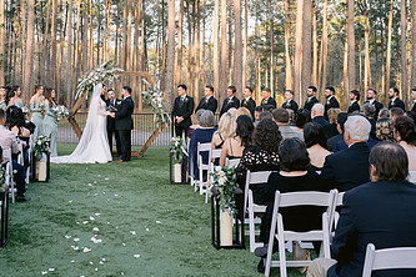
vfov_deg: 21.9
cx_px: 111
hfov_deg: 32.4
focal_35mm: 61
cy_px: 51
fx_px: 705
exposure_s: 1/200
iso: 400
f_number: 5
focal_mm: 35
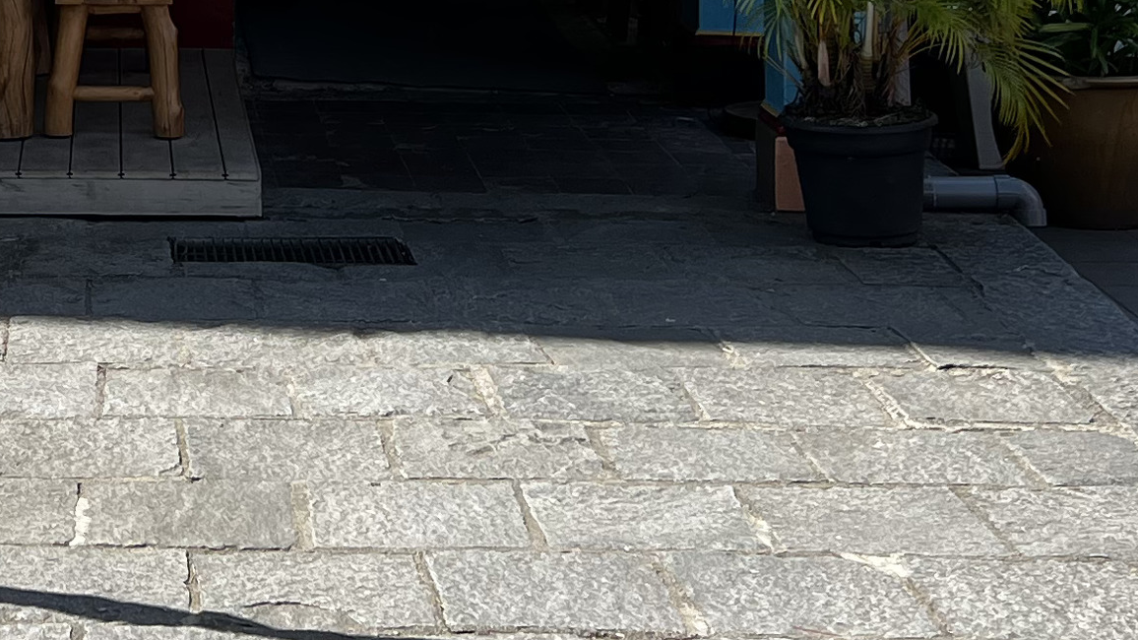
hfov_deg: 20.9
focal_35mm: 98
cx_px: -45
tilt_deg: +0.9
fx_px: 2957
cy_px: -471
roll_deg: +0.6
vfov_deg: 11.5
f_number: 1.5
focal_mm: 5.7
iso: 50
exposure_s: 1/1669
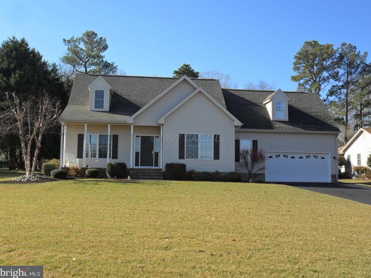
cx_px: 187
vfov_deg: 37.7
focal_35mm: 38
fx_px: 407
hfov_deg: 49.0
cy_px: 138
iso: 100
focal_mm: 6.6
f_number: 4
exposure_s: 1/500
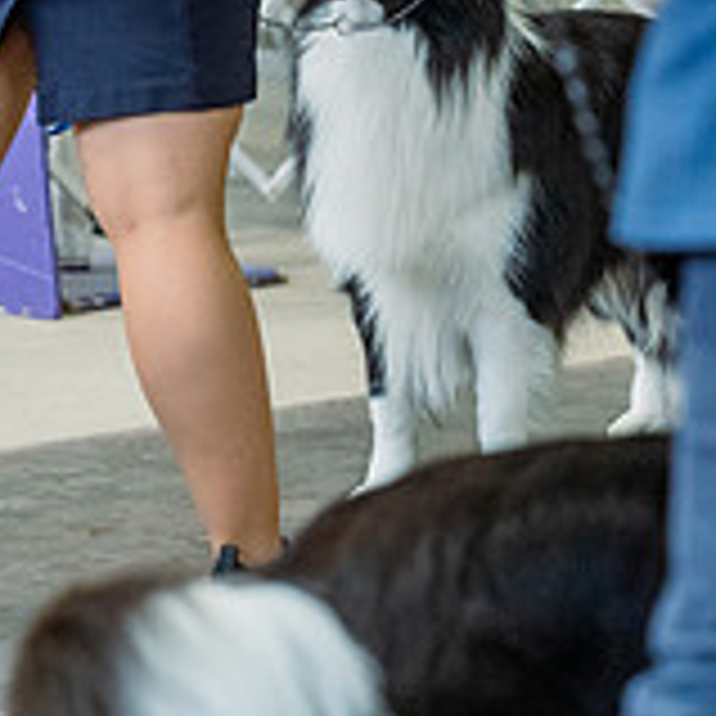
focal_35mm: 279
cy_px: -252
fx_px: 6529
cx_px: 374
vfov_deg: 6.2
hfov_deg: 6.3
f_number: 4
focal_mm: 116
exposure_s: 1/400
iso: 6400
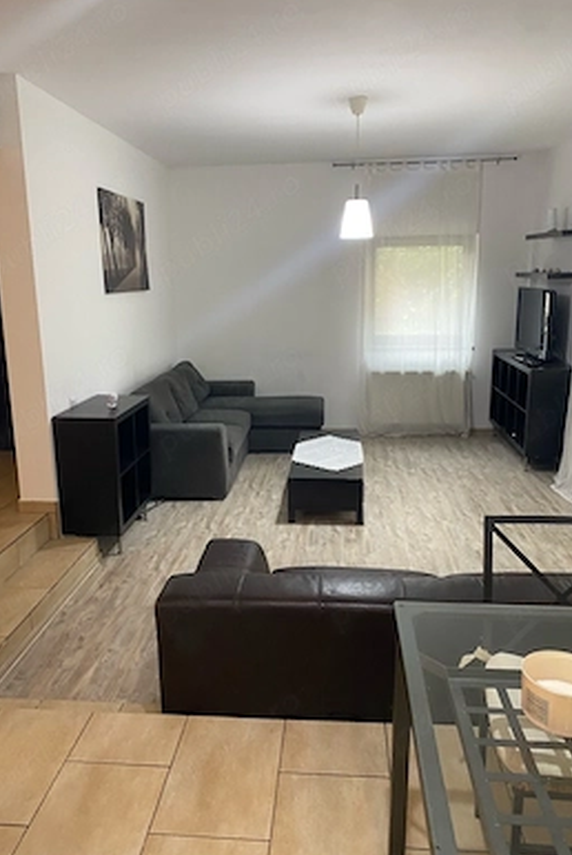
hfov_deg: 46.5
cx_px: 273
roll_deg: +1.0
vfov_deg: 65.4
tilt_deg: -11.8
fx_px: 666
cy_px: 428
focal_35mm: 28
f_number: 1.8
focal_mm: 4.25
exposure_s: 1/50
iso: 250
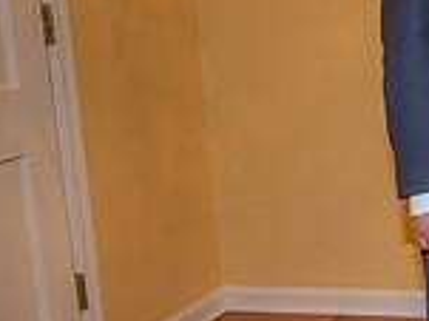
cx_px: 707
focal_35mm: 74
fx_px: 916
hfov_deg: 20.8
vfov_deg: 19.9
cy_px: 153
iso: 1250
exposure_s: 1/100
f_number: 3.2
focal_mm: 20
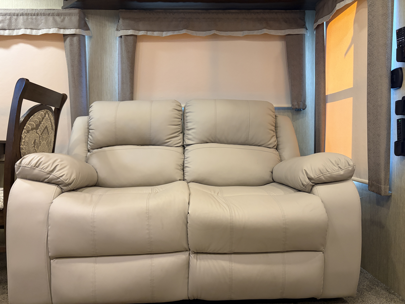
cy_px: 152
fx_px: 304
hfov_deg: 67.3
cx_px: 202
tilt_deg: -2.0
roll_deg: +0.4
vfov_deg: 53.1
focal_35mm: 26
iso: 320
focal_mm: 5.96
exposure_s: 1/60
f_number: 1.6
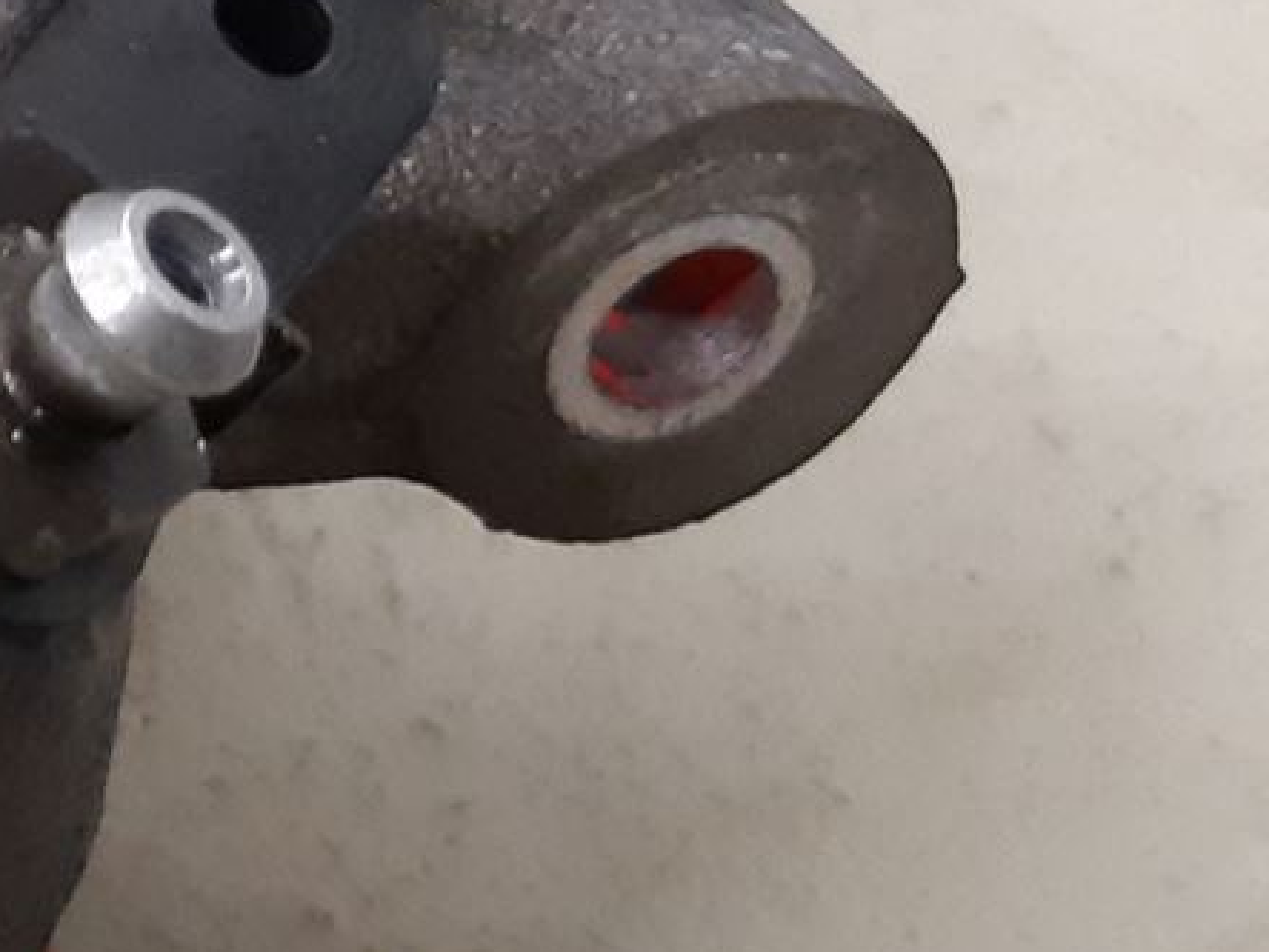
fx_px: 4399
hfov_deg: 13.4
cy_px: 352
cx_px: -1495
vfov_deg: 12.3
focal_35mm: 120
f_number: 1.7
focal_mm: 3.93
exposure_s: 1/33
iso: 200
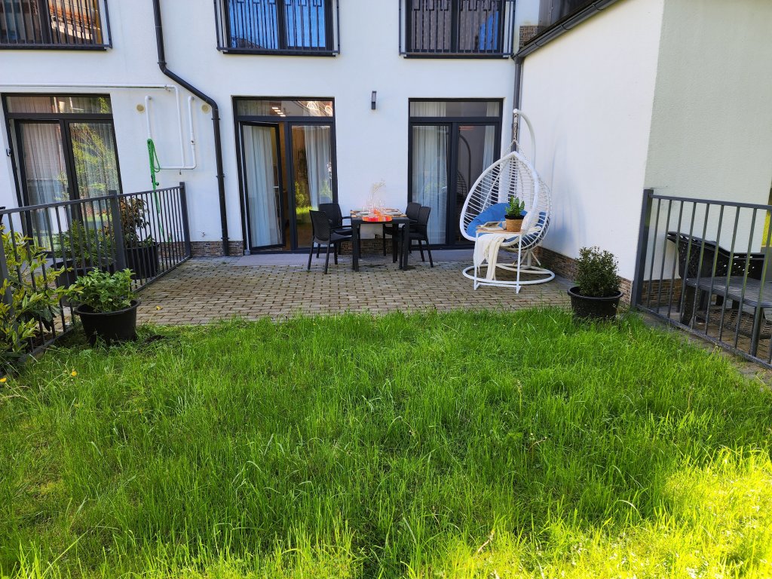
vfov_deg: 58.9
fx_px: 513
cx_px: 386
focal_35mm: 23
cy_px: 290
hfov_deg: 73.9
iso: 25
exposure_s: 1/180
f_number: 1.8
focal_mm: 6.4
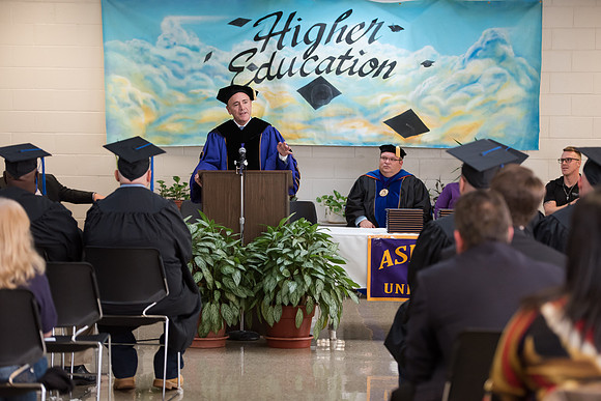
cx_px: 300
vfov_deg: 14.0
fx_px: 1636
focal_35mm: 98
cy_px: 200
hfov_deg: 20.8
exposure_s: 1/200
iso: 2000
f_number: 3.5
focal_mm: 98
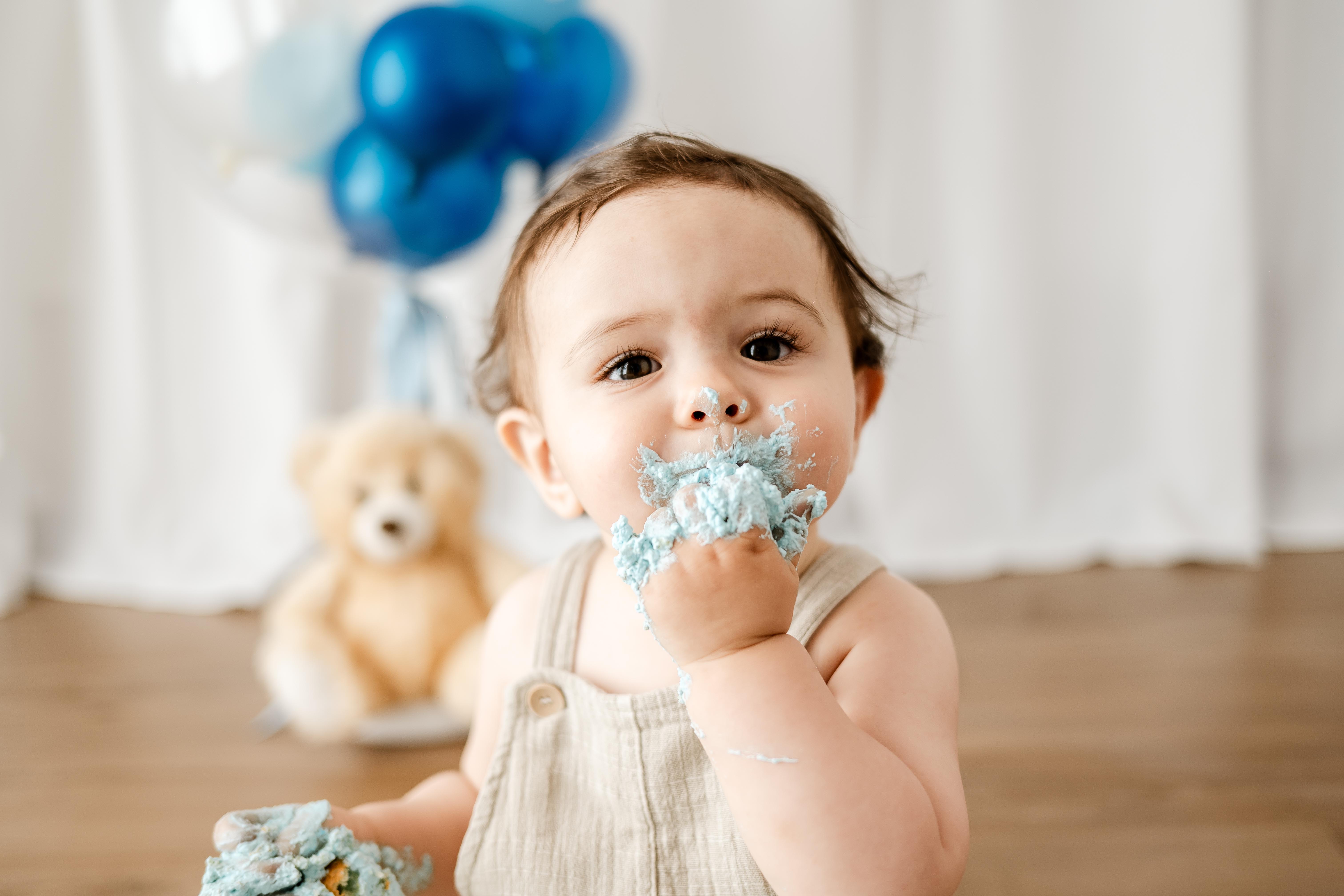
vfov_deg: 33.4
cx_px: 672
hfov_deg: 48.5
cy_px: 448
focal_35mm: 40
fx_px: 1493
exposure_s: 1/250
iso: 200
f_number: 2
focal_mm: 40
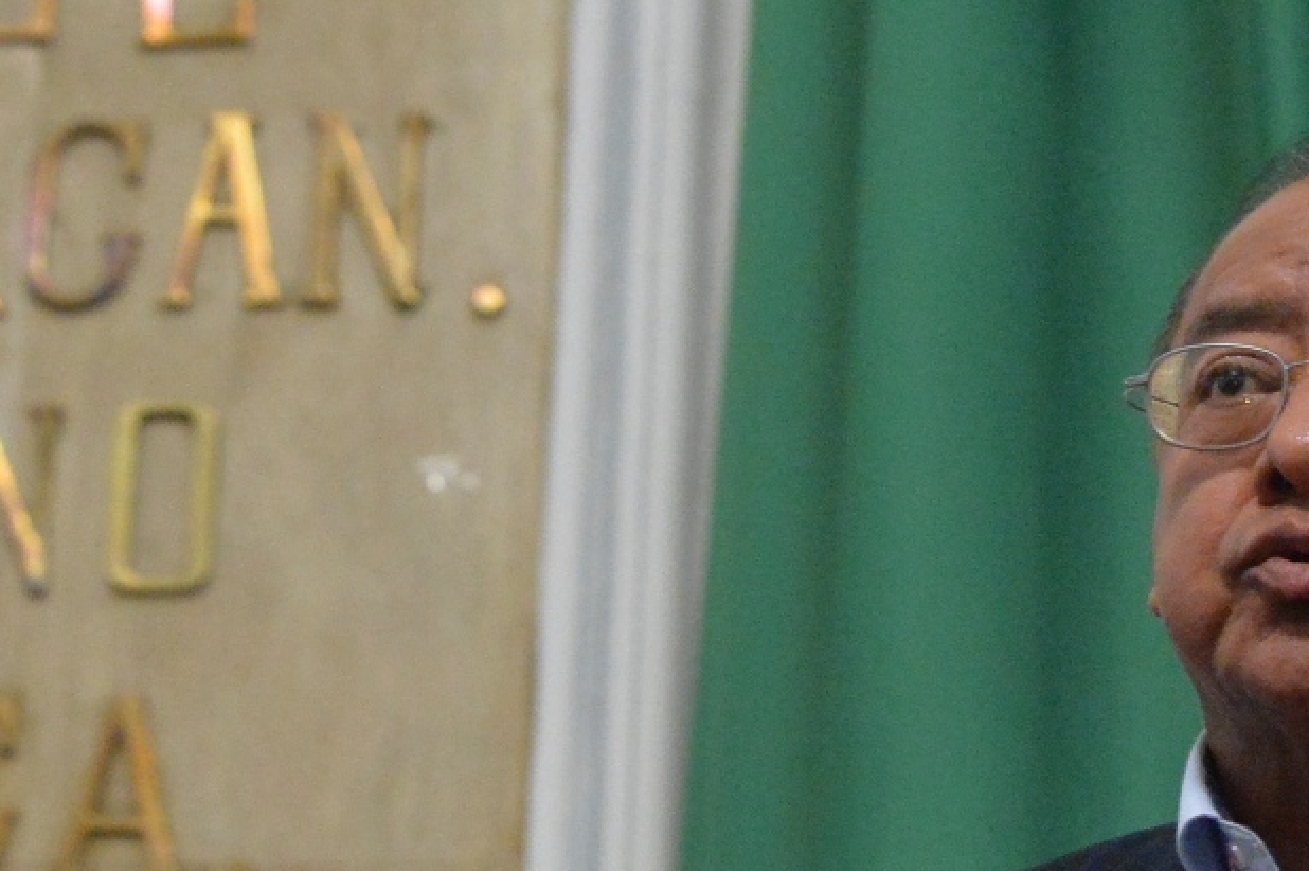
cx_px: 1330
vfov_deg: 4.1
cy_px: 509
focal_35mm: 335
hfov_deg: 6.1
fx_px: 12171
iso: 10000
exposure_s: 1/125
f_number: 10
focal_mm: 112
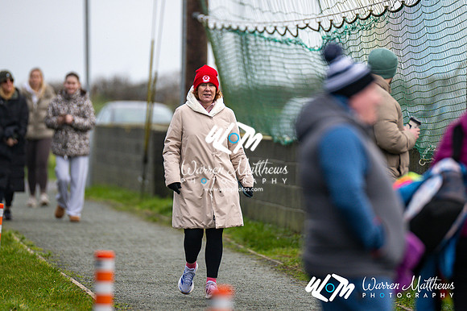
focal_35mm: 450
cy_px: 156
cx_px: 234
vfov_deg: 3.1
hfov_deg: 4.6
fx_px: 5834
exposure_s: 1/1600
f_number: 2.8
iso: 400
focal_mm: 300
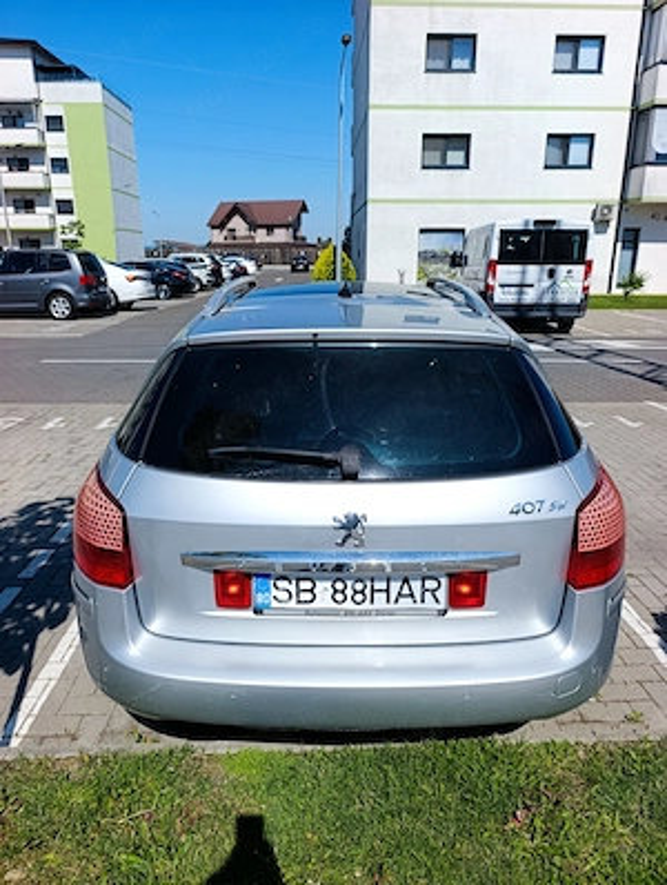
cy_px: 442
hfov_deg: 59.0
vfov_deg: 73.8
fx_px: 589
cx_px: 334
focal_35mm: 23
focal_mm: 6.14
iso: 50
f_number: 1.6
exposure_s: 1/900
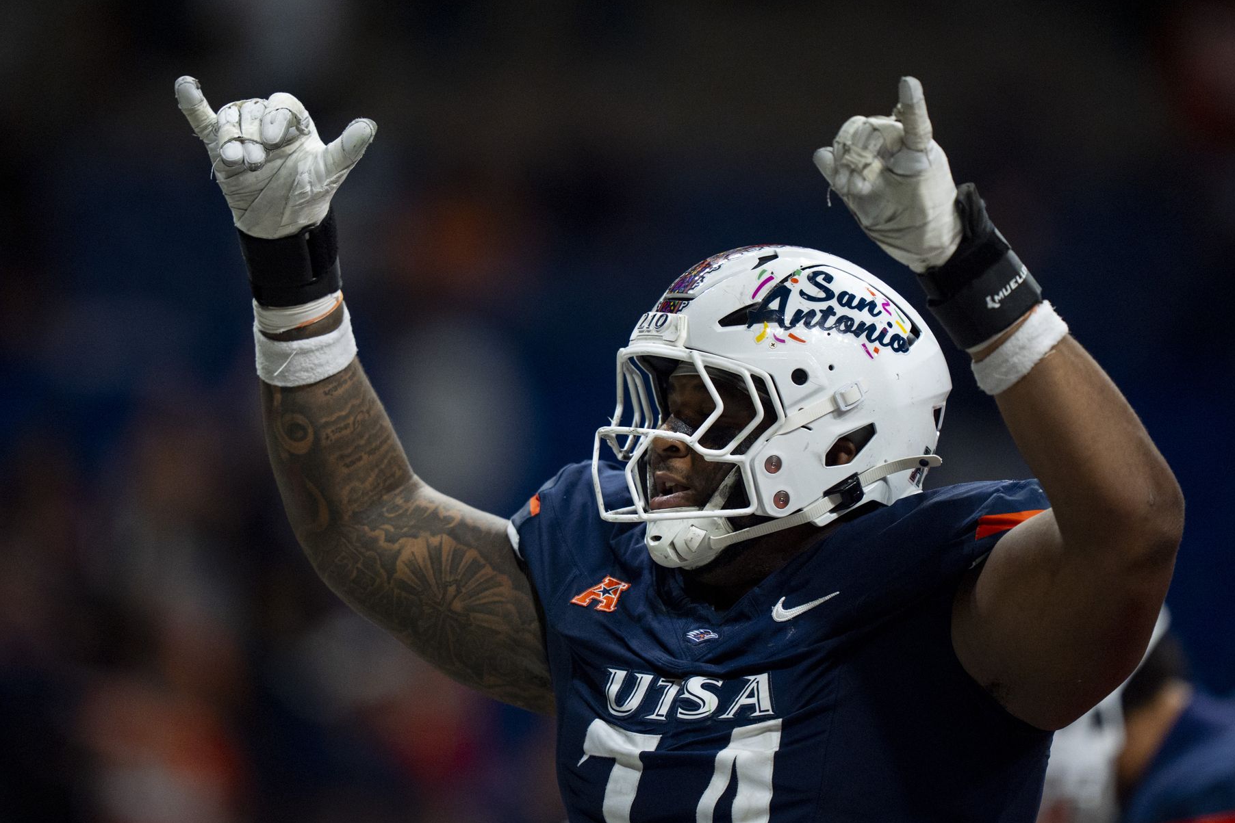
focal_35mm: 454
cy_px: 395
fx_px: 15575
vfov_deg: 3.0
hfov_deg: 4.5
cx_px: 591
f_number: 2.8
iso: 4000
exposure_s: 1/1250
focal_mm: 400
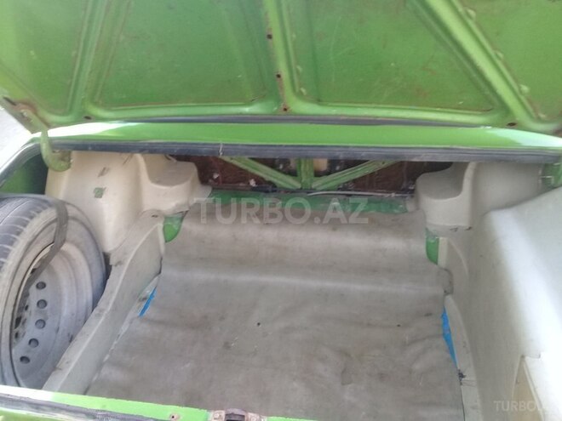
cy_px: 210
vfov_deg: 45.4
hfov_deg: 58.4
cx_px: 281
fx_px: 503
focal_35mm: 31
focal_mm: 3.3
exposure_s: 1/50
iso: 80
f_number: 2.2
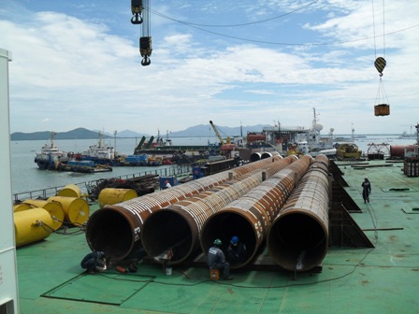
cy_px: 157
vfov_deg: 40.7
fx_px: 424
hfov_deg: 52.6
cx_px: 210
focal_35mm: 35
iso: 100
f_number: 8.9
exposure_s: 1/250
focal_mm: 6.2
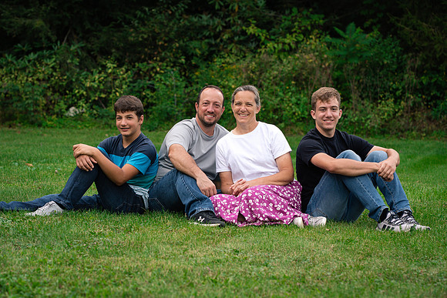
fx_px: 1267
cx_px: 193
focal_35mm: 102
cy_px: 179
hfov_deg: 20.0
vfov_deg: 13.4
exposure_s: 1/400
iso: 400
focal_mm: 85
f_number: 4.5
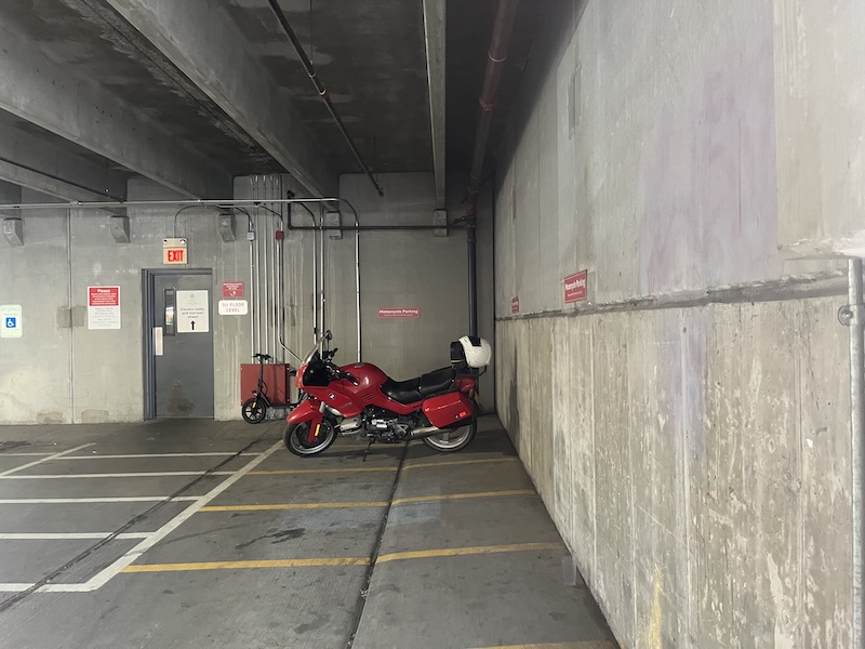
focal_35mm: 26
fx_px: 650
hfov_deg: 67.3
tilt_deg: -1.1
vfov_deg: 53.1
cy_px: 324
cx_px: 432
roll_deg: -0.1
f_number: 1.6
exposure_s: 1/60
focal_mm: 5.1
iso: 320
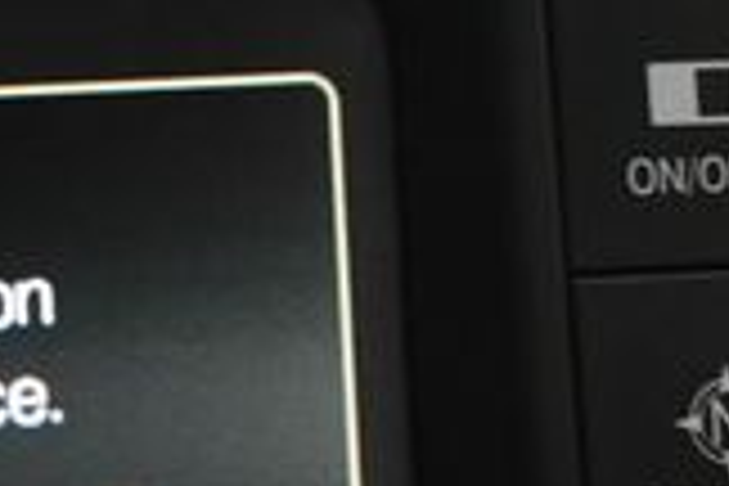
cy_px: 558
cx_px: -477
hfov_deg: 7.6
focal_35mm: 265
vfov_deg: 5.2
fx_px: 5366
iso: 2000
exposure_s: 1/125
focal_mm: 45
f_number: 5
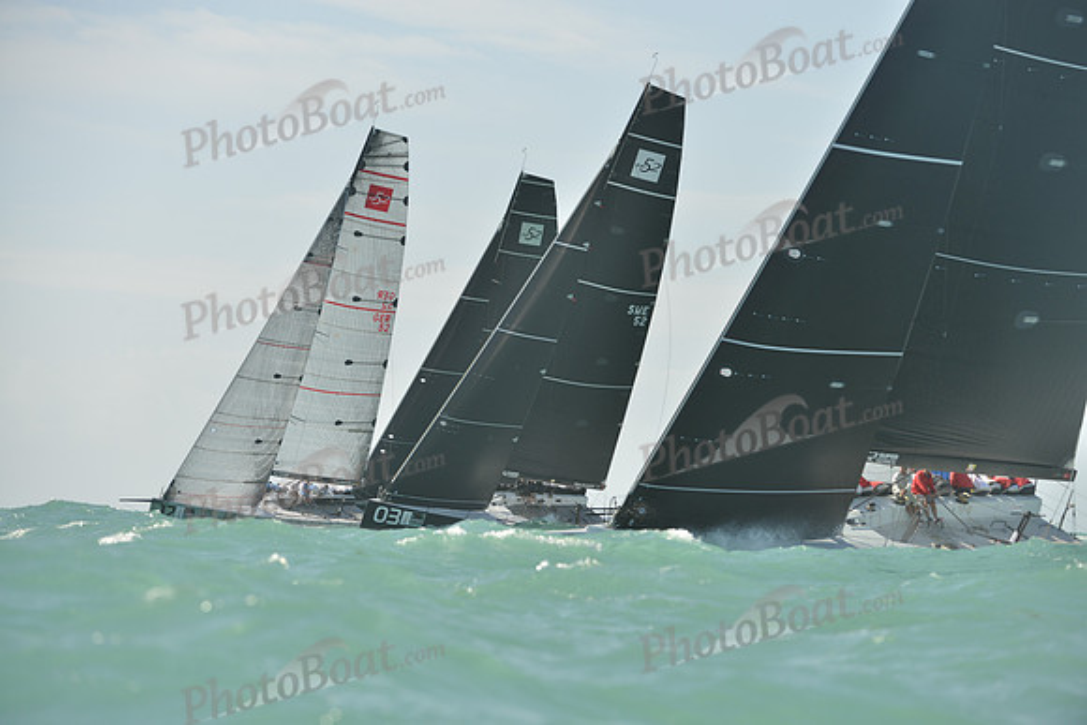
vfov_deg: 6.2
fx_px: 6644
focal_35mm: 220
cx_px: 544
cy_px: 362
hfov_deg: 9.4
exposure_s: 1/1250
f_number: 5.6
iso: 280
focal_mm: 220
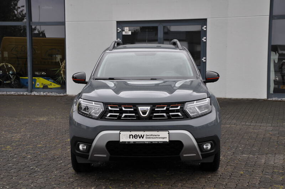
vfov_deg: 22.6
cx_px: 142
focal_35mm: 60
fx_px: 475
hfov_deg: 33.4
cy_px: 94
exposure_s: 1/160
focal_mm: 40
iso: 200
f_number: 6.3
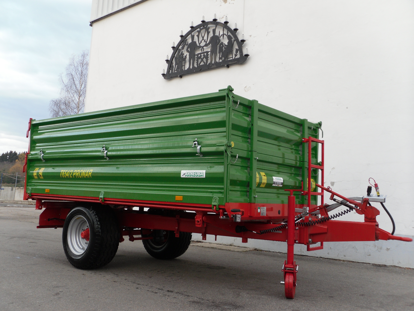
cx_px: 207
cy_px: 156
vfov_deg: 32.2
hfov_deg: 42.1
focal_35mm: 45
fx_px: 538
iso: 100
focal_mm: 6.3
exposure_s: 1/82
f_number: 3.5
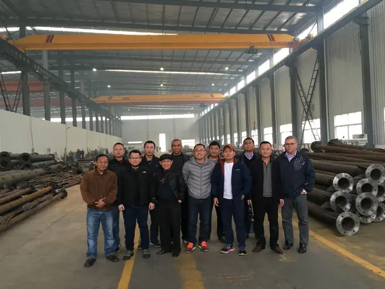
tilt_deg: -0.6
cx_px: 192
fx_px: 323
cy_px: 144
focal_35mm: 29
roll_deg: +2.0
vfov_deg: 48.2
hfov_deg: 61.7
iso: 125
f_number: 2.2
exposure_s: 1/33
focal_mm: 4.15
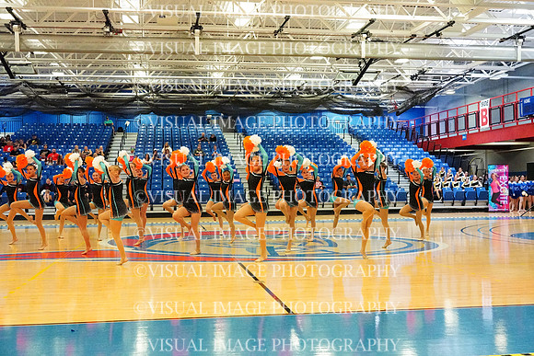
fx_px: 638
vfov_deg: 31.2
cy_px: 178
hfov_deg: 45.4
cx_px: 267
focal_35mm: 43
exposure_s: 1/1000
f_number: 4
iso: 25600
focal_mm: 43
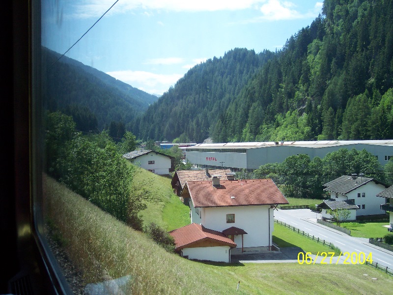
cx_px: 196
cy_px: 148
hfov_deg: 49.0
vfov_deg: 37.7
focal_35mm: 38
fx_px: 431
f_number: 2.8
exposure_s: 1/500
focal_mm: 8
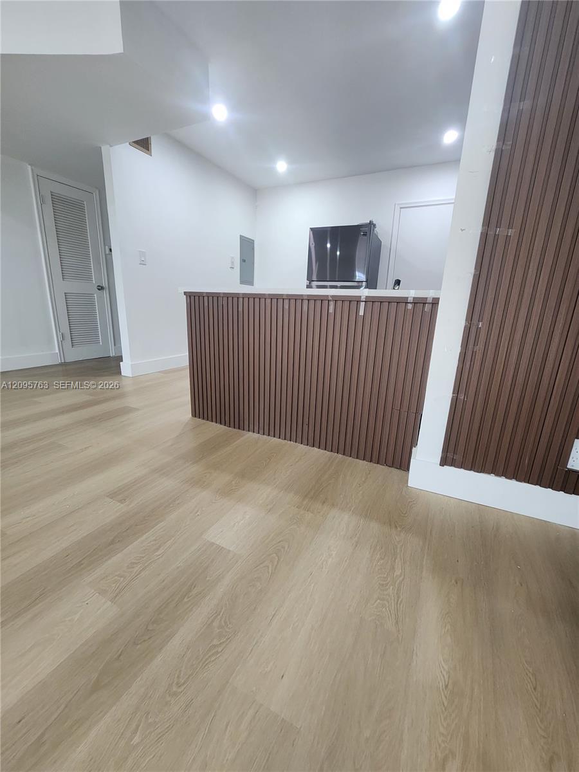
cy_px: 386
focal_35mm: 13
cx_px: 290
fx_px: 290
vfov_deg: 106.2
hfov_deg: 89.9
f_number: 2.2
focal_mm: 2.2
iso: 250
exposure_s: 1/60
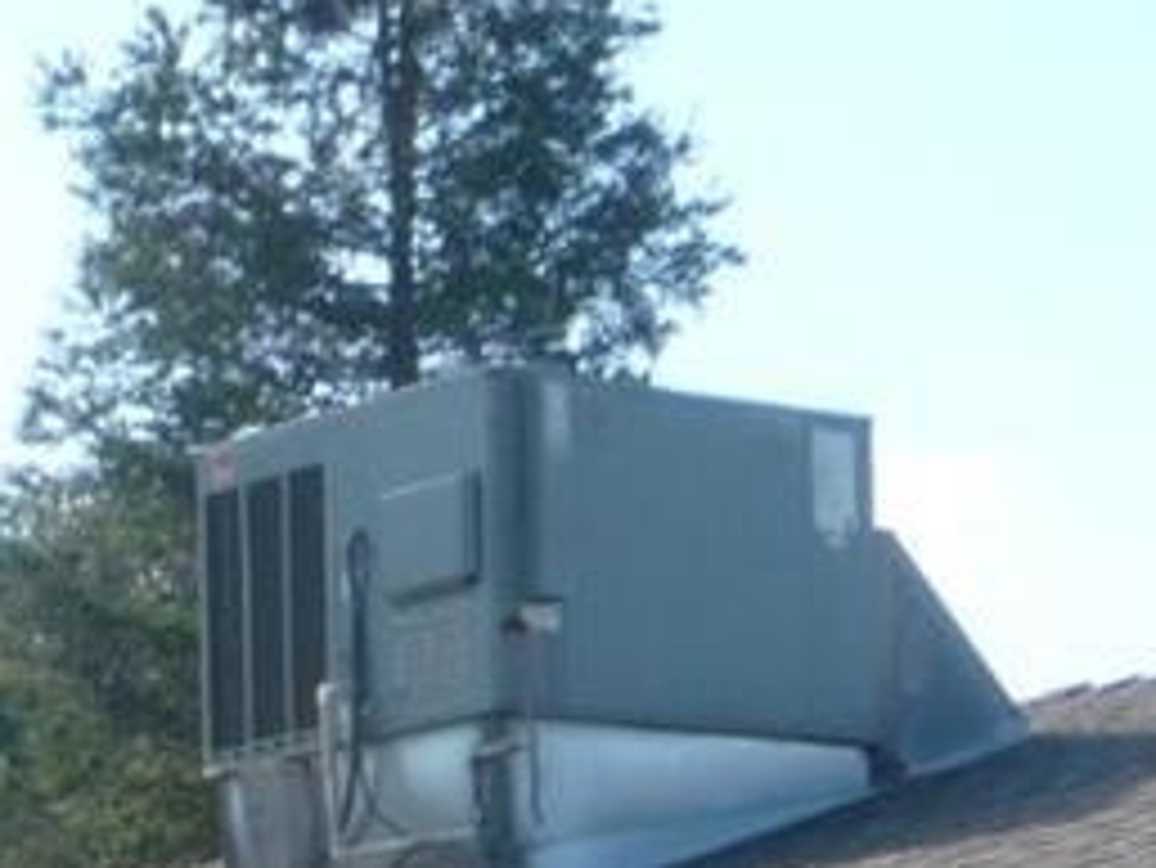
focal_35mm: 175
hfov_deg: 11.1
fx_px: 5847
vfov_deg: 7.9
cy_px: 2019
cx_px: -94
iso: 100
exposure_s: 1/320
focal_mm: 5.2
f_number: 4
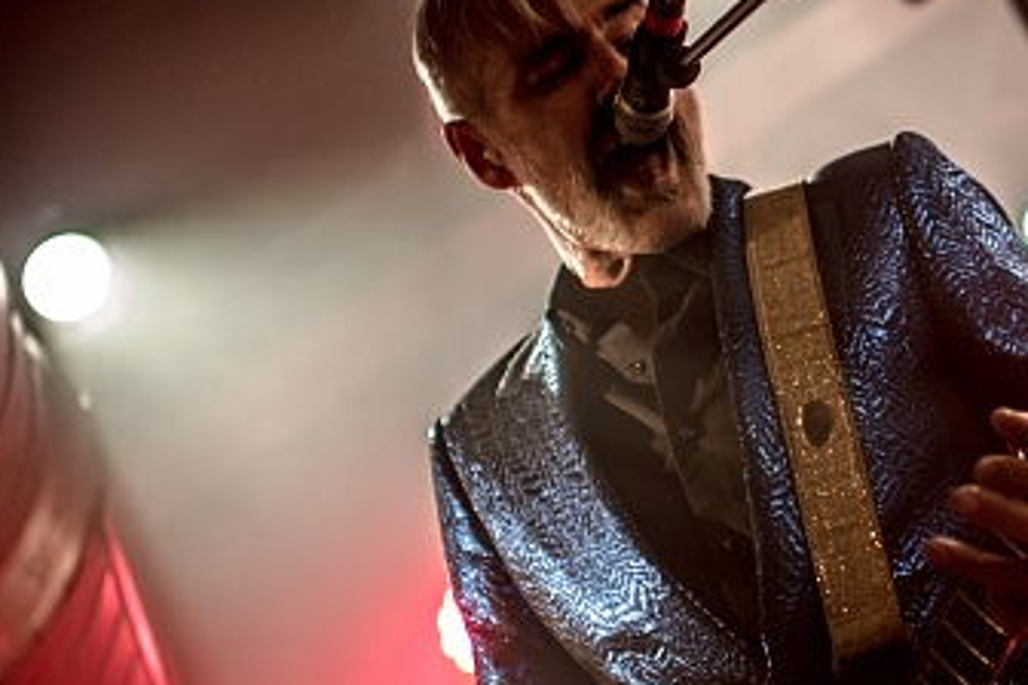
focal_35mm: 75
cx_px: 958
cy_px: 258
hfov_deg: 26.0
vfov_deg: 18.2
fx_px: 2141
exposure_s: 1/320
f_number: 1.4
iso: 320
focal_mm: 35
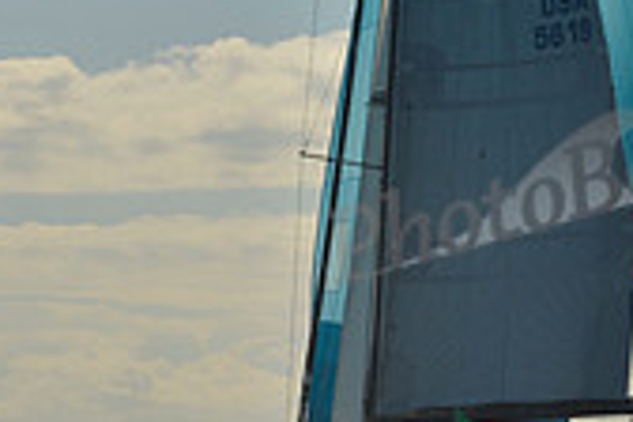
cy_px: 43
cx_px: 136
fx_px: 4237
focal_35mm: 241
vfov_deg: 5.7
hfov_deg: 8.5
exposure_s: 1/500
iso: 200
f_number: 11
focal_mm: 70
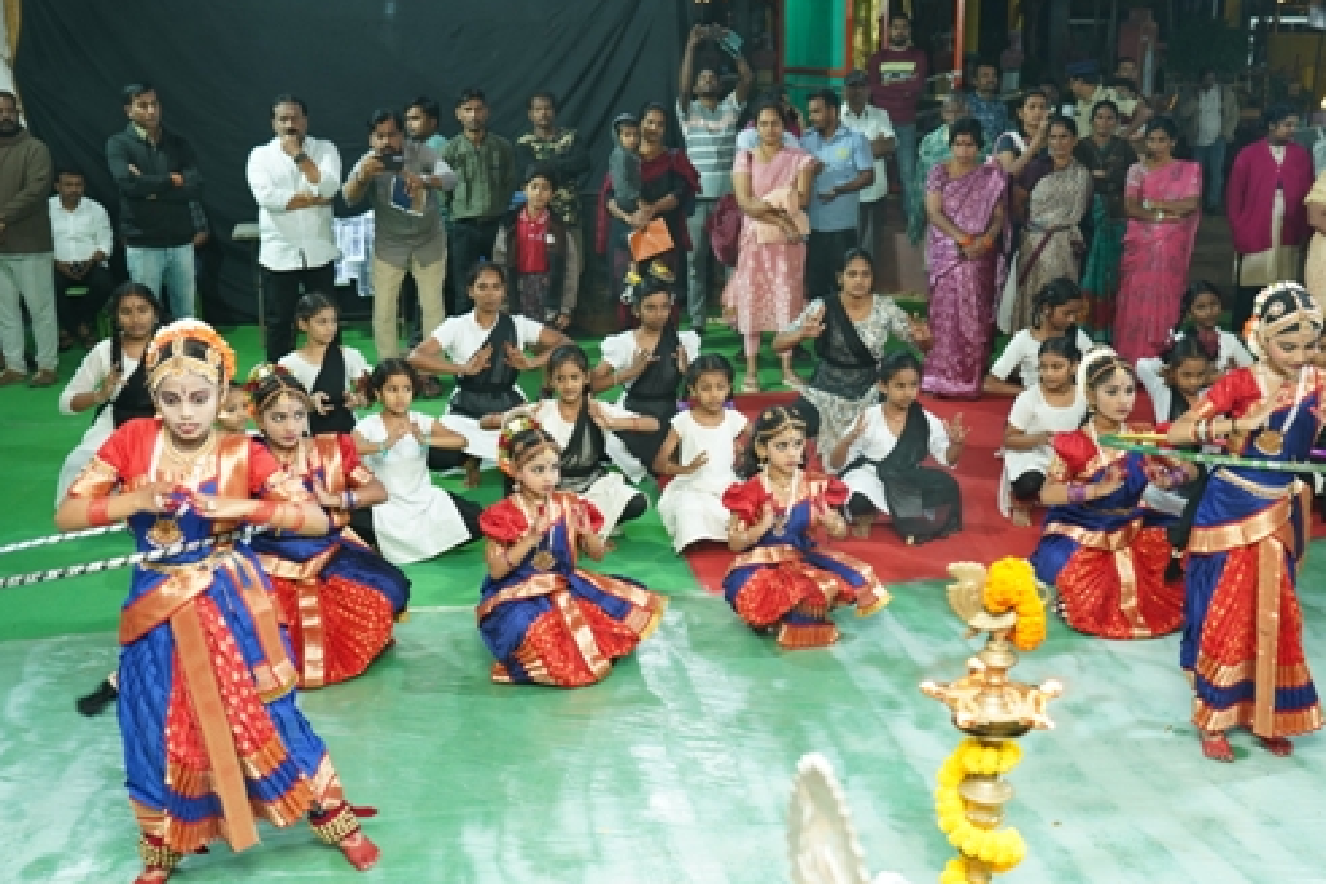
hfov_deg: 49.5
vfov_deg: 34.2
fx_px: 1436
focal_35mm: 39
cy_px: 476
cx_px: 717
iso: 1250
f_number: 3.5
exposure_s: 1/100
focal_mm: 30
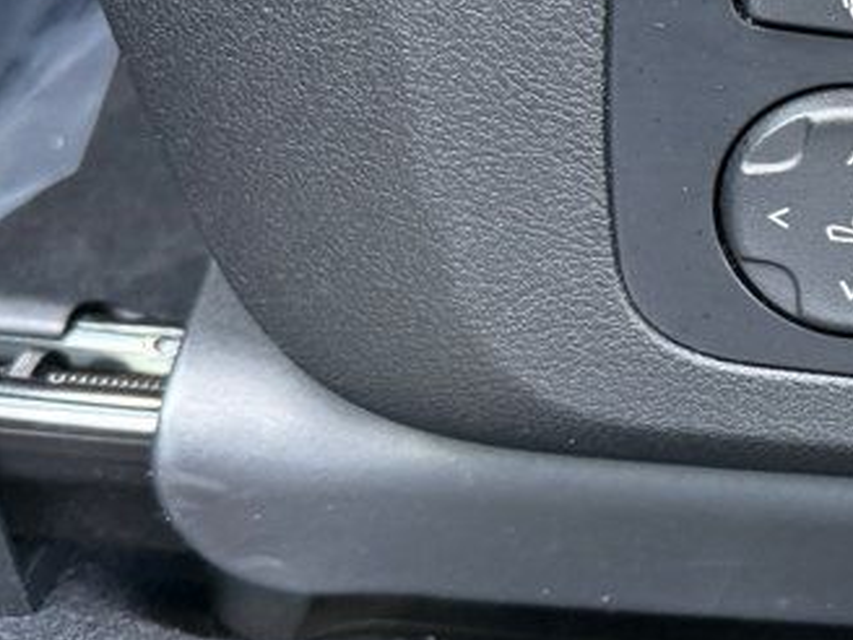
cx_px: 1243
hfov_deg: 22.0
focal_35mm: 75
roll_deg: -4.9
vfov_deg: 19.6
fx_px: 1848
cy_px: 250
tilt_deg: -36.4
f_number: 1.78
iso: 200
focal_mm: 6.76
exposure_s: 1/109
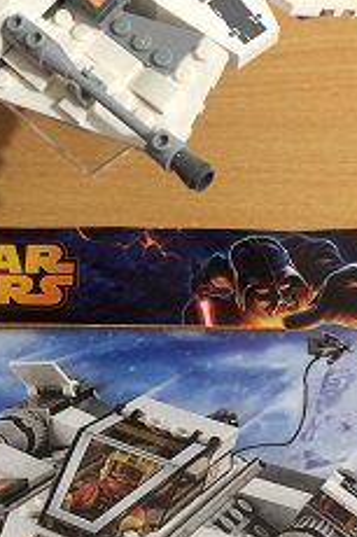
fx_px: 1043
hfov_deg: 19.4
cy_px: 249
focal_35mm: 70
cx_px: 114
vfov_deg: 28.9
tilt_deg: -58.0
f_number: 2.2
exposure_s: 1/20
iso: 320
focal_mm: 4.15
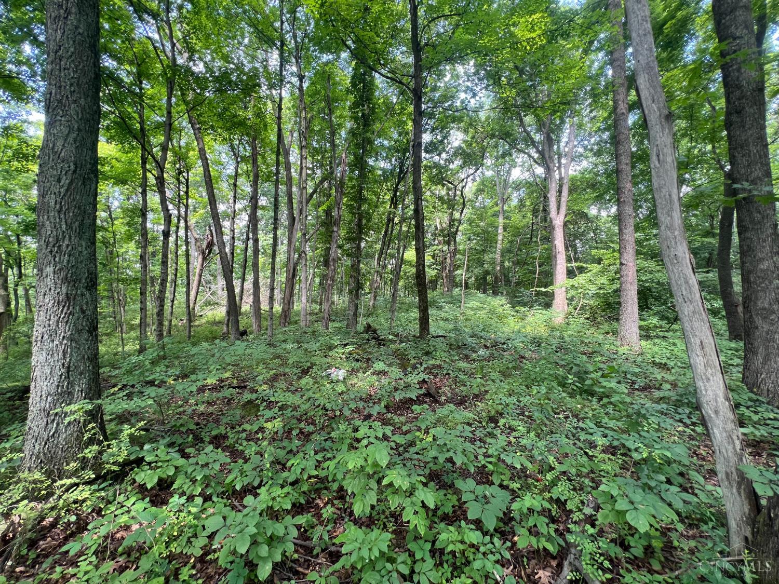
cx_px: 390
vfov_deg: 89.9
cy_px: 292
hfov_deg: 106.2
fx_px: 293
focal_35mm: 13
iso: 80
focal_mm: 1.57
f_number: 1.8
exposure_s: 1/99
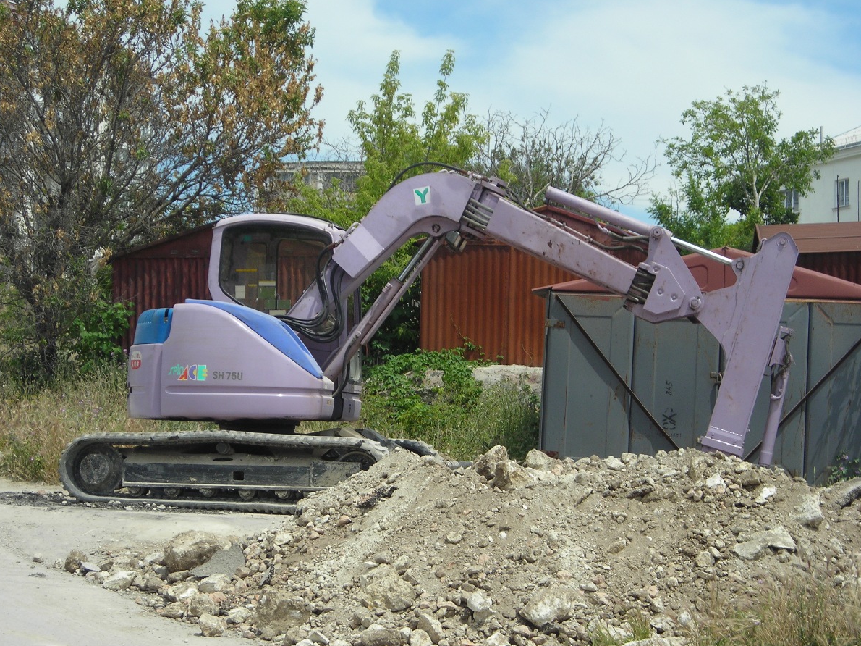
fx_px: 2039
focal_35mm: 82
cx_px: 427
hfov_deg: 23.8
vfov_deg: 18.0
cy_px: 336
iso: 50
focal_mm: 12.7
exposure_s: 1/146
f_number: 8.4
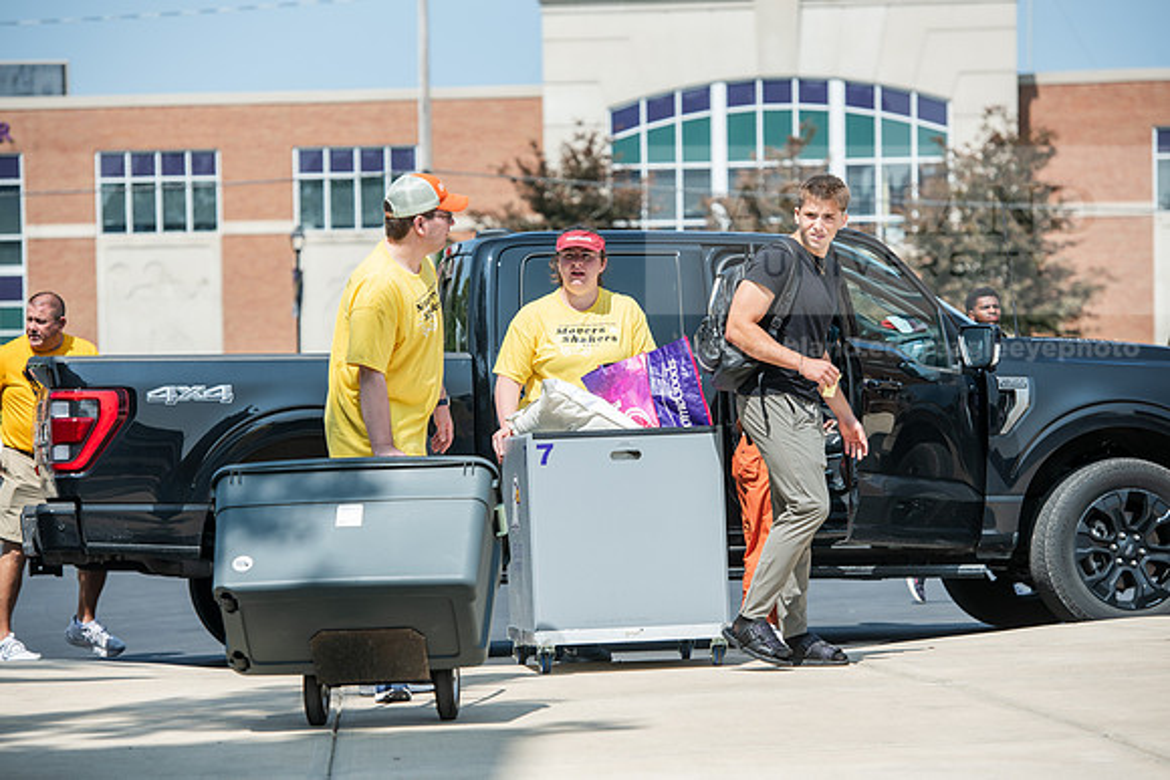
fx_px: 4551
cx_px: 585
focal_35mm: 140
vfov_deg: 9.8
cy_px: 390
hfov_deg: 14.7
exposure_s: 1/640
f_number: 5
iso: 125
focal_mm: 140
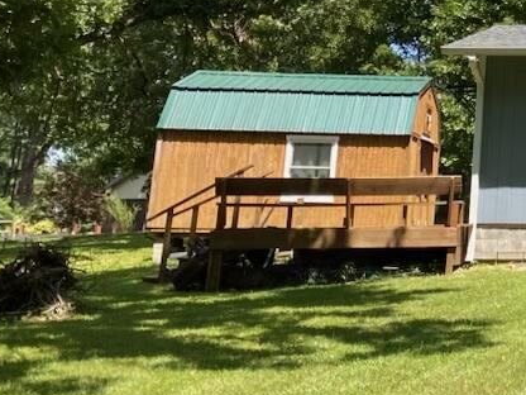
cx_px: 750
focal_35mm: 80
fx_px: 1216
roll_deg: -0.2
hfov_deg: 21.2
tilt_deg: +12.2
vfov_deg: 18.0
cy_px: -5
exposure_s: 1/810
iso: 32
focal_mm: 4.25
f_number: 1.8
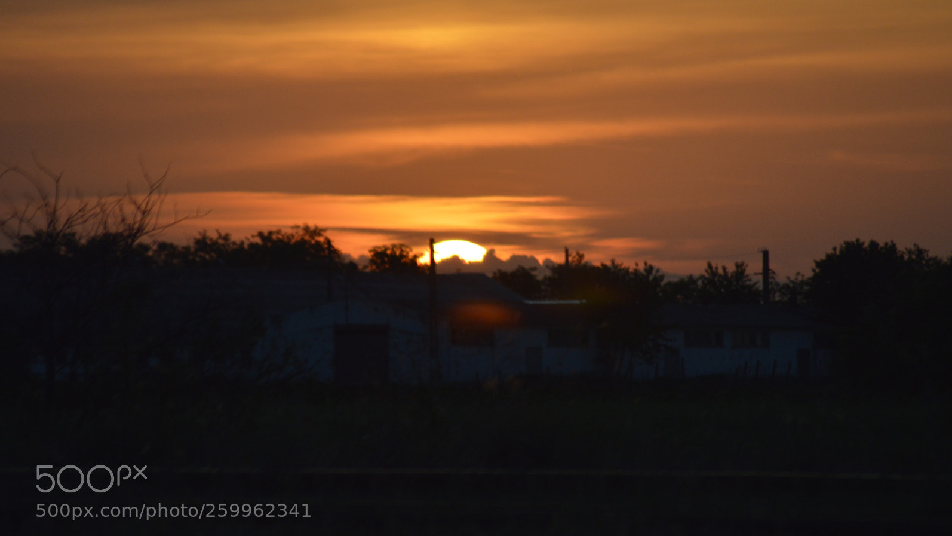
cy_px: 240
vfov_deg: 3.1
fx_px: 9947
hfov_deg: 5.5
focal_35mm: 394
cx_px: 477
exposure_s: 1/640
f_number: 5
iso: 400
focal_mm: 250
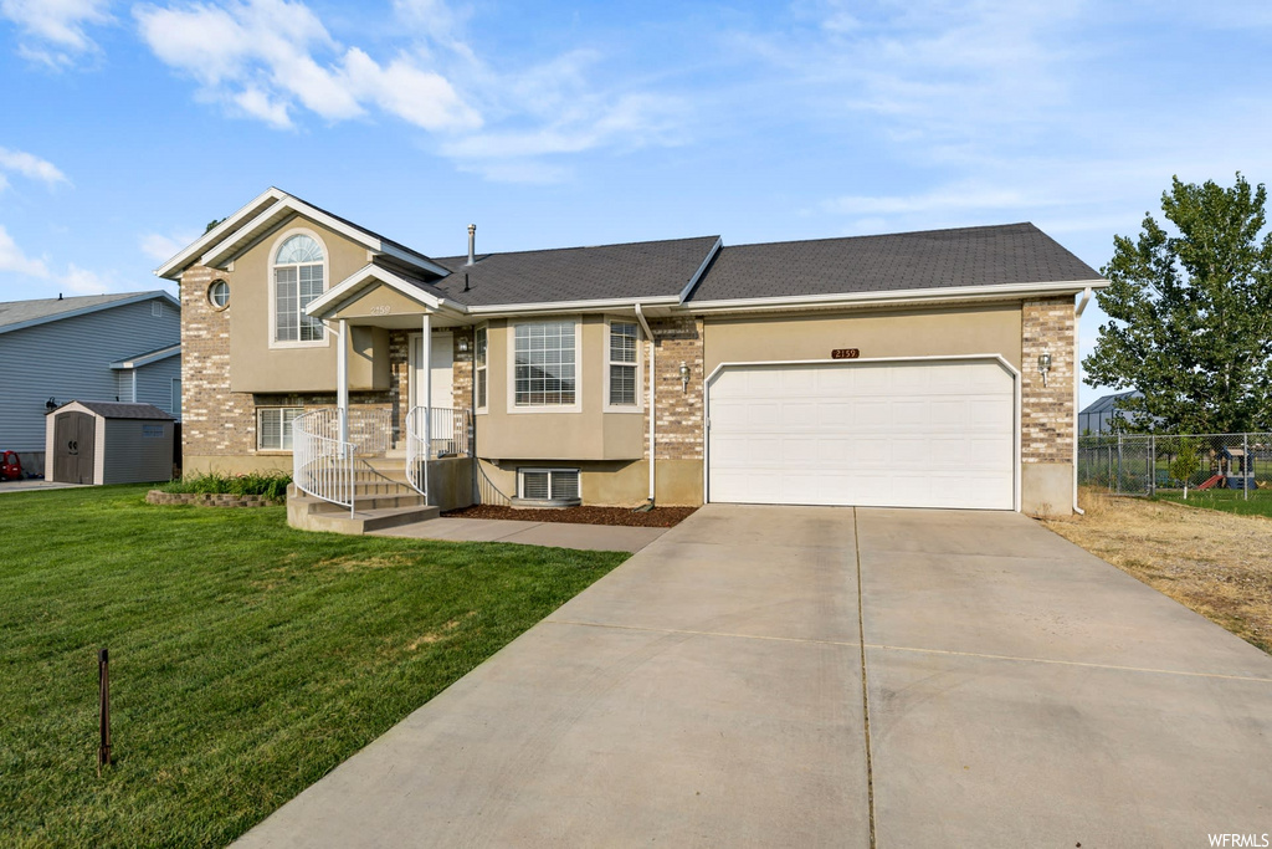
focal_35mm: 20
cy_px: 424
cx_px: 636
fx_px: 707
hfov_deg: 84.0
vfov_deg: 61.9
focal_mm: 20
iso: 64
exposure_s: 1/250
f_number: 8
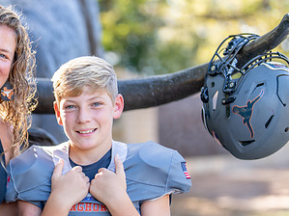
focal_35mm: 110
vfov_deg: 13.4
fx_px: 918
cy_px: 164
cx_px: 34
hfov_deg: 17.6
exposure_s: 1/1000
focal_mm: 50
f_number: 1.2
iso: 100
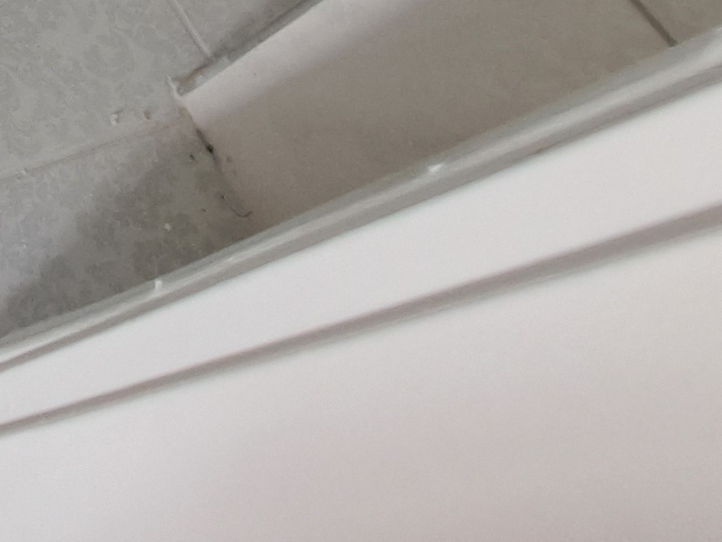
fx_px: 1147
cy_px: -560
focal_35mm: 55
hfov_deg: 22.2
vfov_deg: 17.8
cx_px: -555
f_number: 2.2
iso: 160
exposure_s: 1/50
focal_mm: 1.74
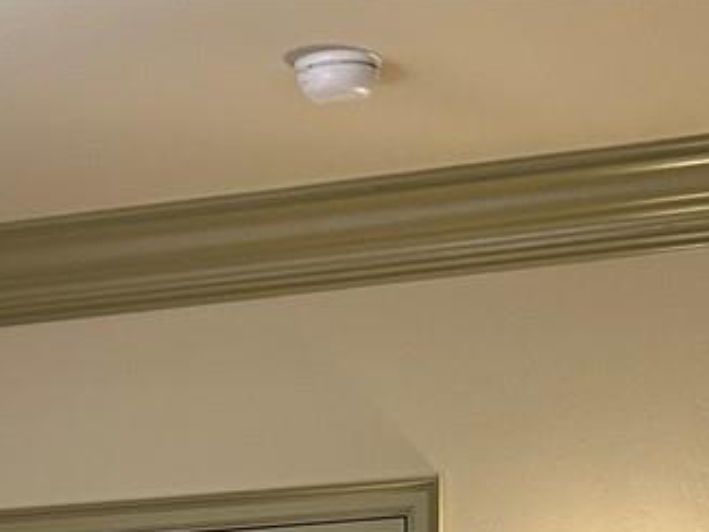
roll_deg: +1.5
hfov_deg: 15.3
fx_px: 2623
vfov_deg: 10.0
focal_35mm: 128
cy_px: 1302
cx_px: 120
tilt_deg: -9.7
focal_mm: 5.7
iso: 160
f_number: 1.5
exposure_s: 1/60
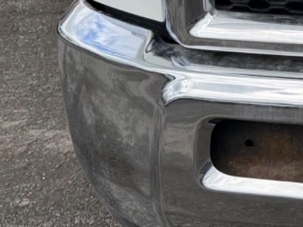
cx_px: 551
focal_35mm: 113
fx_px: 989
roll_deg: +4.2
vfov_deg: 12.7
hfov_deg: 15.0
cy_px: -57
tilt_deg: -16.6
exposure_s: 1/4167
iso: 80
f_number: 1.78
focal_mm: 6.76
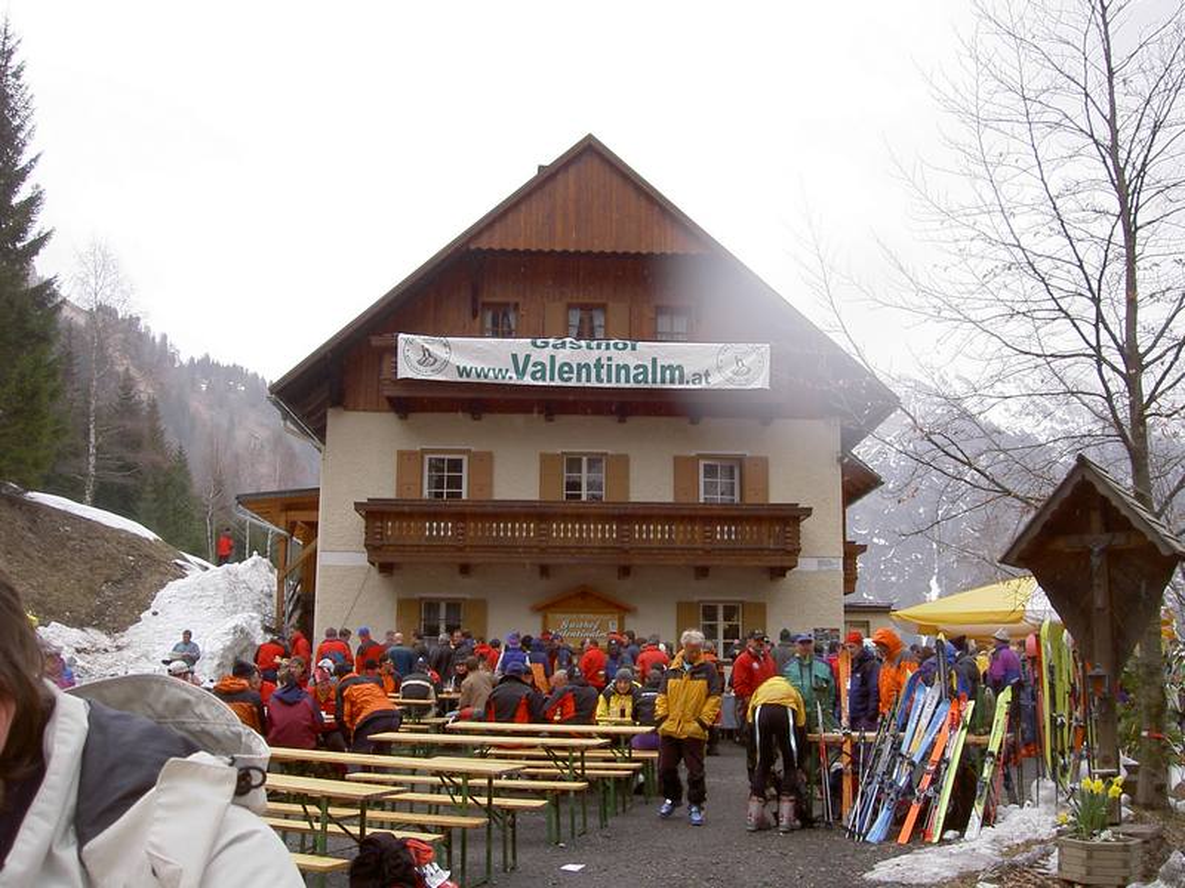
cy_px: 444
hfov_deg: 47.9
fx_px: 1335
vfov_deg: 36.8
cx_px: 592
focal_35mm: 39
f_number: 4.7
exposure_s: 1/385
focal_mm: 8
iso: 100
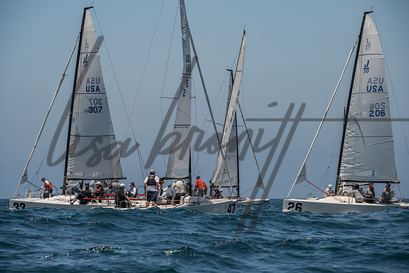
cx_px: 201
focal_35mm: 164
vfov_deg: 8.4
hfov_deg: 12.5
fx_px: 1869
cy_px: 137
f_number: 9
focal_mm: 160
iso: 640
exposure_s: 1/1000
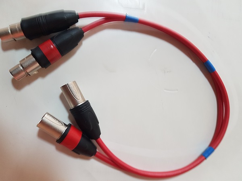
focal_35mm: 26
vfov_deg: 53.1
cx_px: 121
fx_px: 182
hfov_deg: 67.3
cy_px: 90
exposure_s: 1/33
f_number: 1.7
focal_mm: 4.2
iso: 160
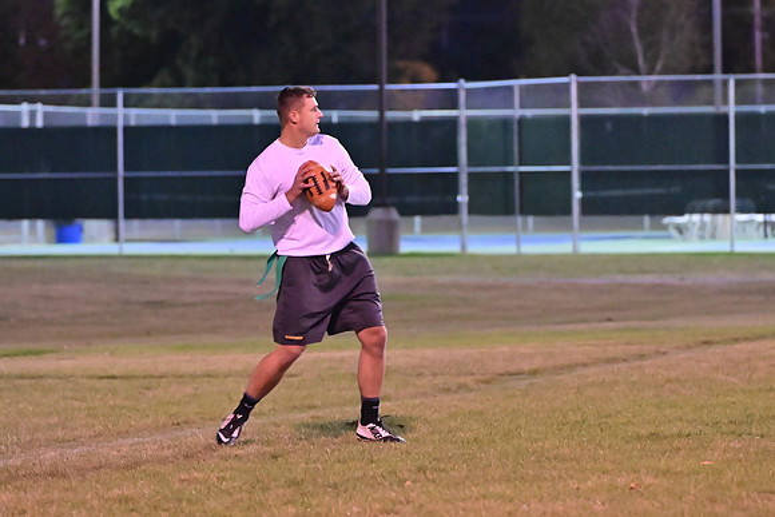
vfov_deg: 5.7
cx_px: 388
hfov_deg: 8.6
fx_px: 5168
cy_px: 258
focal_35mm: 240
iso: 6400
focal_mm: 160
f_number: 4
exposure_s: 1/400
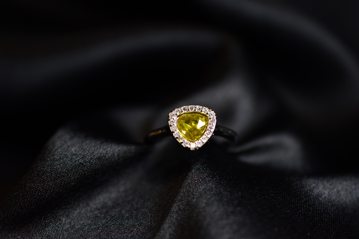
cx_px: 180
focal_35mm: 60
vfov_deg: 22.6
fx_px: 598
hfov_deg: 33.4
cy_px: 120
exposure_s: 1/320
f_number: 3.2
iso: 800
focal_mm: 40
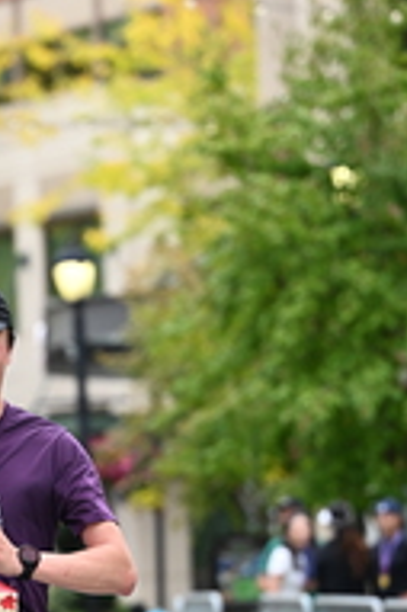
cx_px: -114
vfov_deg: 7.0
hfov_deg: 4.6
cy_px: 420
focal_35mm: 294
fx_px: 4994
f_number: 2.8
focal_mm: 102
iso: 640
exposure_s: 1/2000
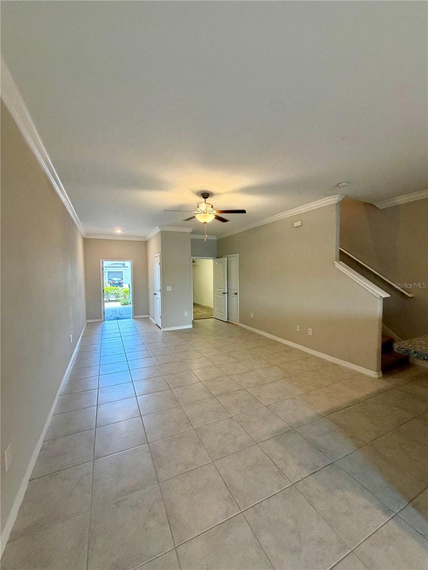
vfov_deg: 102.1
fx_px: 231
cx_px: 214
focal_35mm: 14
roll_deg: +0.8
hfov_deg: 85.7
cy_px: 285
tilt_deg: -2.2
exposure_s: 1/60
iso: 250
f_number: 2.2
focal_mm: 2.22
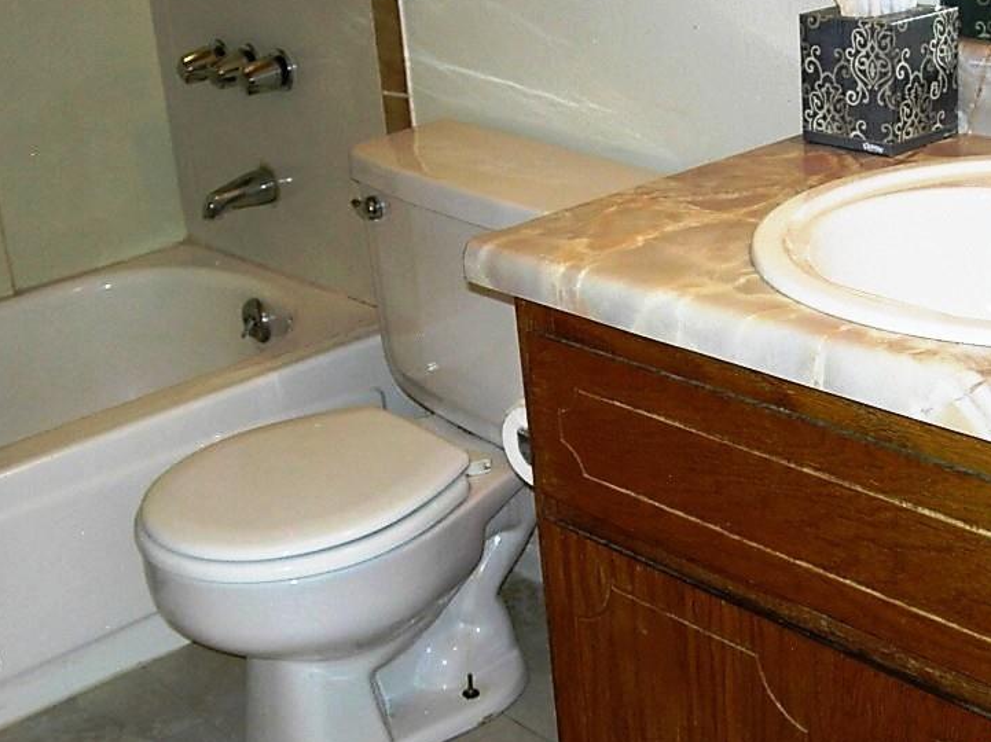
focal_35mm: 54
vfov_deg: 27.0
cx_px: 502
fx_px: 1545
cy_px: 408
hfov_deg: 35.6
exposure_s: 1/64
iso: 79
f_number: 2.8
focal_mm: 7.8
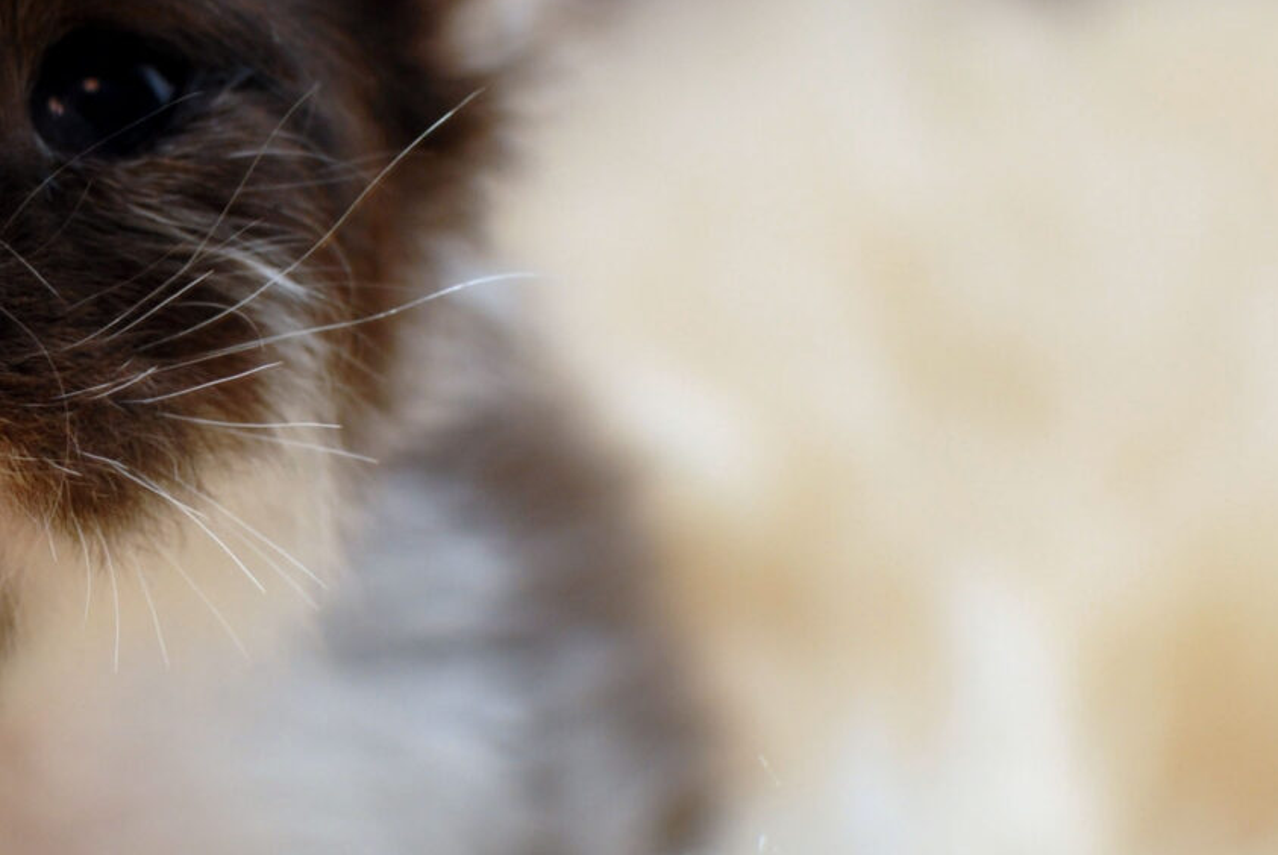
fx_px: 5669
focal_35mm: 160
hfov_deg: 12.6
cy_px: 470
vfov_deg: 8.6
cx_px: -170
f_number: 4
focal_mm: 35
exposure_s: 1/60
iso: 100
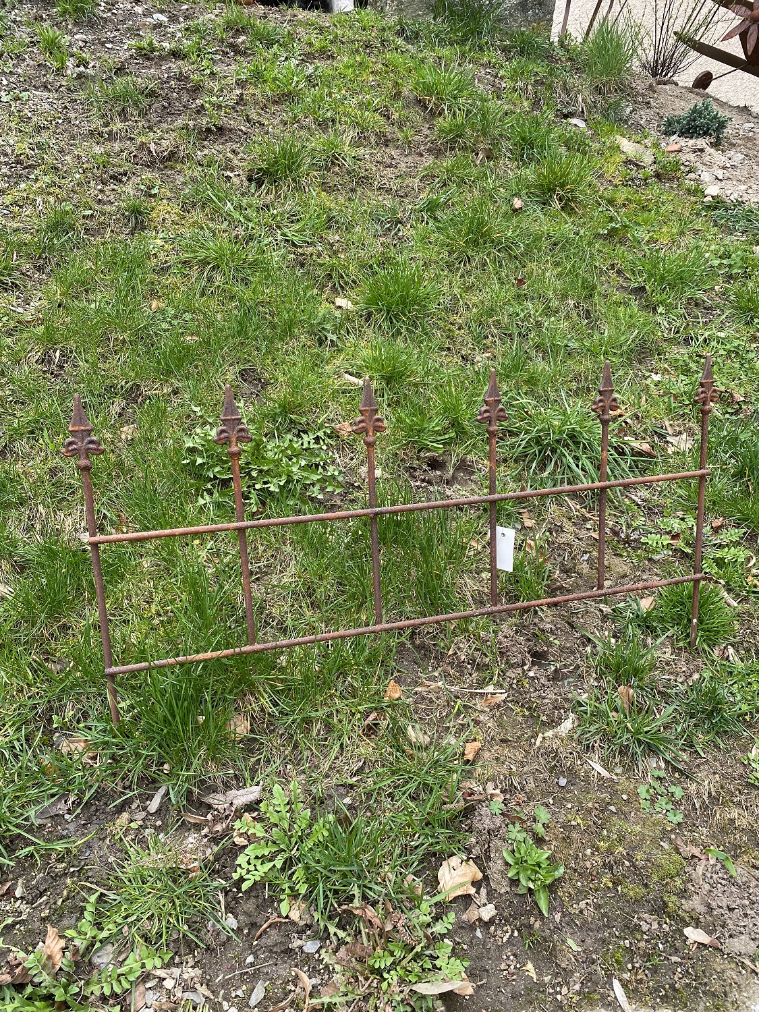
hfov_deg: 53.1
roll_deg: -0.1
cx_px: 380
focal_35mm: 26
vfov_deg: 67.3
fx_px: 760
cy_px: 506
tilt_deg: -17.9
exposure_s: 1/121
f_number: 1.8
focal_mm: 4.25
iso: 64
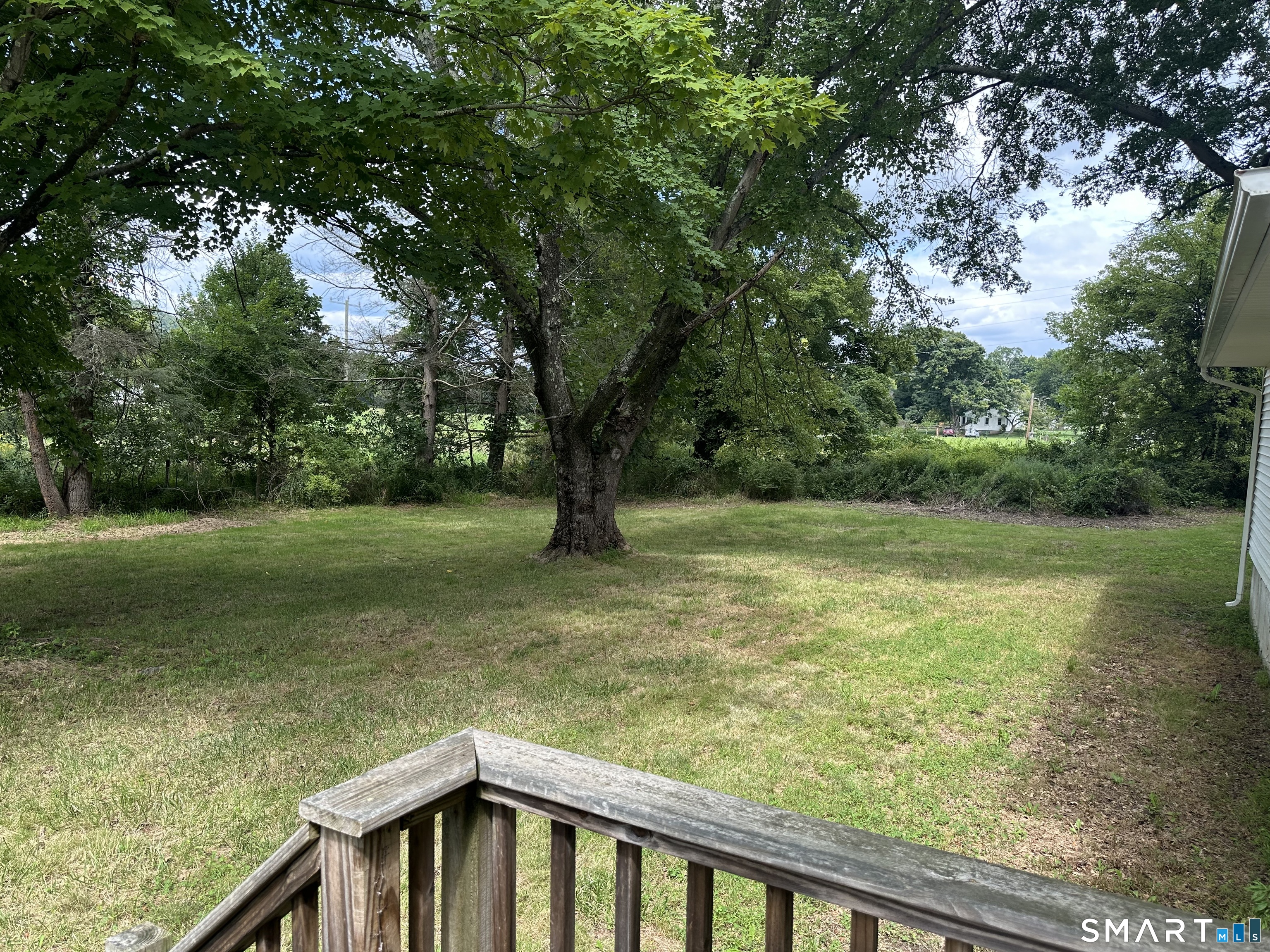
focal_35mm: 24
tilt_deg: -4.0
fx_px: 881
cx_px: 635
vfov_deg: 56.8
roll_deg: -2.9
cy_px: 476
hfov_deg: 71.6
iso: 80
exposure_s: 1/676
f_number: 1.78
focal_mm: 6.86
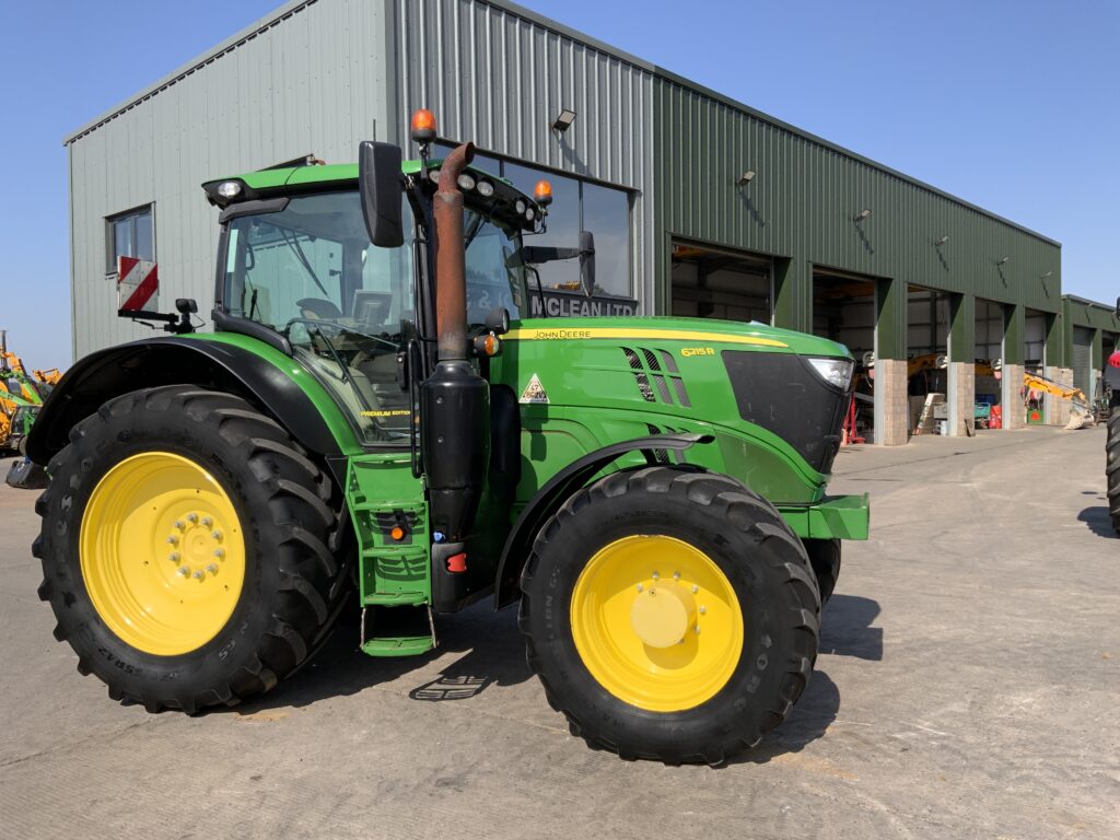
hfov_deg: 61.7
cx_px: 560
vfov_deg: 48.2
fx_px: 938
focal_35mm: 29
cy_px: 420
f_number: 1.8
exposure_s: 1/1451
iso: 16
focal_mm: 3
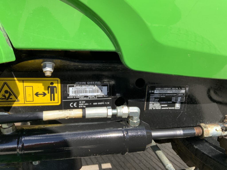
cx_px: 114
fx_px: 190
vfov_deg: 48.2
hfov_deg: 61.7
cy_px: 85
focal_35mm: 29
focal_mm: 3
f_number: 1.8
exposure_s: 1/657
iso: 16
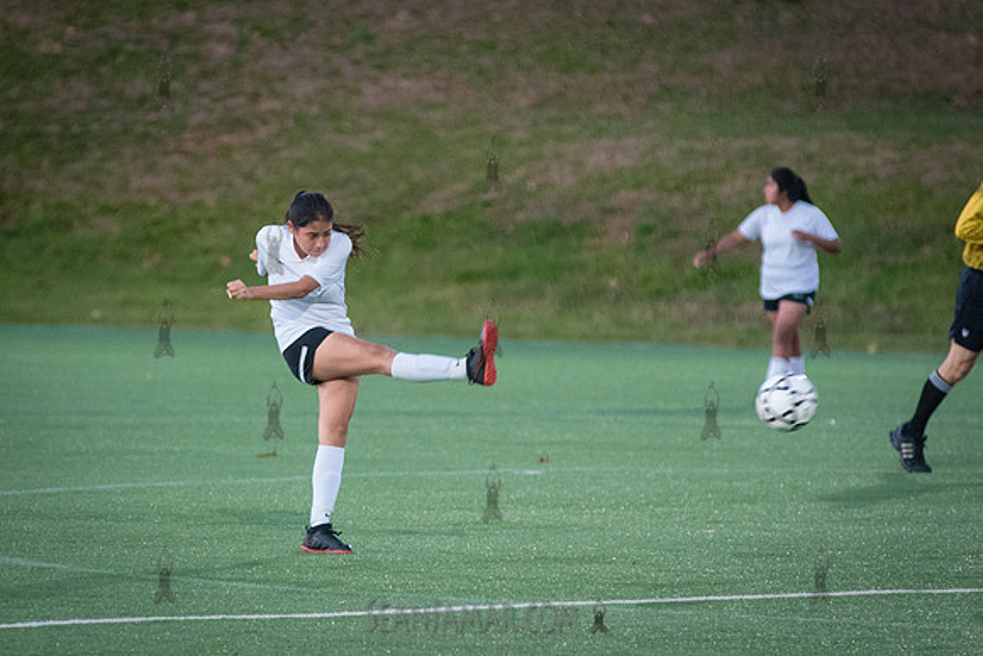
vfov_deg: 4.0
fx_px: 9507
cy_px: 285
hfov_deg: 5.9
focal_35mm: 348
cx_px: 285
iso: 4000
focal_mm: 200
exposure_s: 1/500
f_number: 4
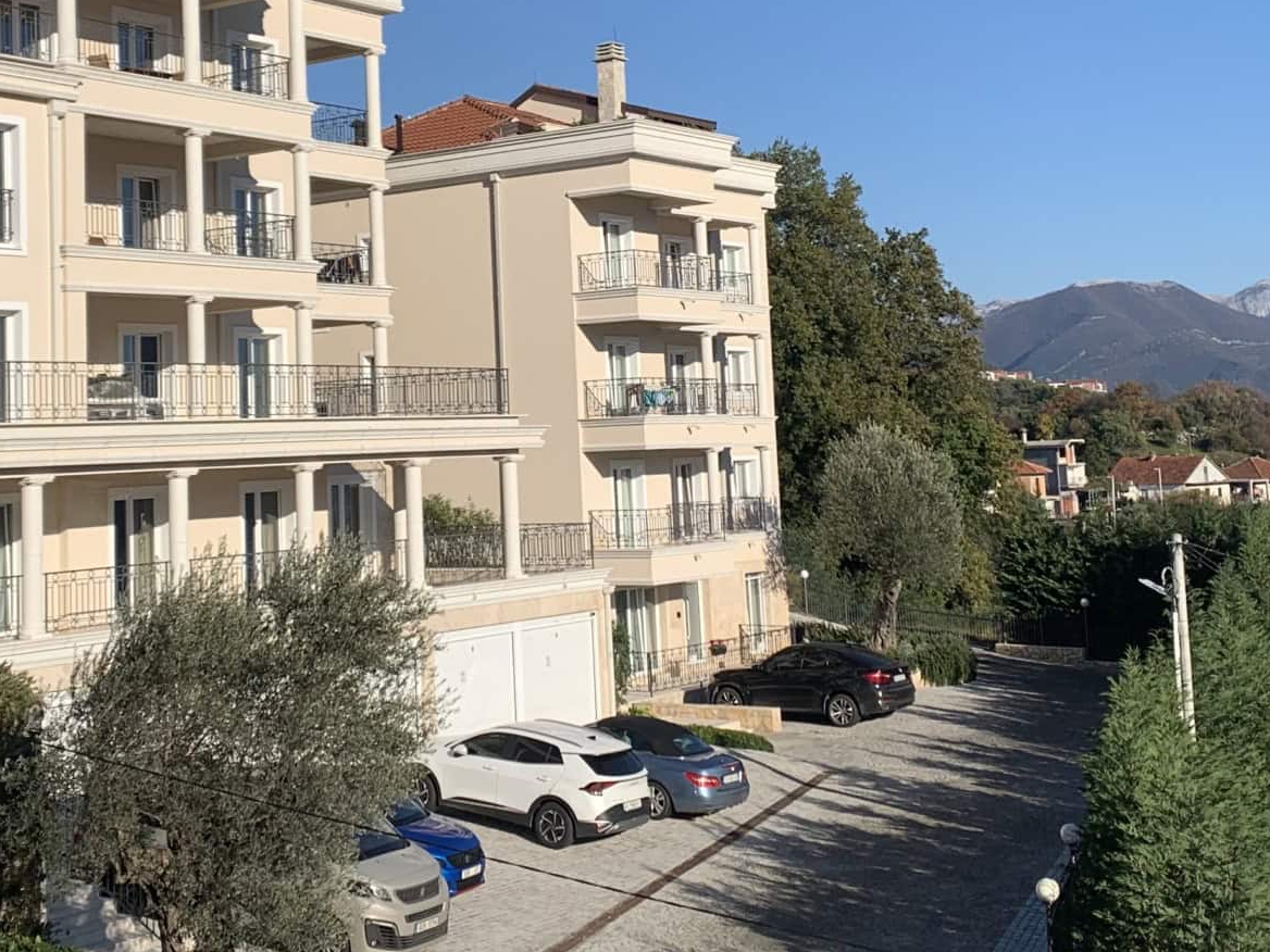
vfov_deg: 25.3
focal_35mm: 57
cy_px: 205
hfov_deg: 33.7
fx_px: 2091
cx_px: 525
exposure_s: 1/3289
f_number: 1.8
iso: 25
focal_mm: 4.2
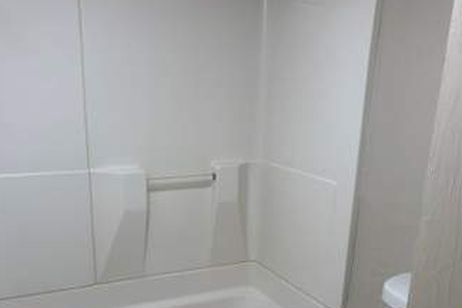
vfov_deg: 32.6
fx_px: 513
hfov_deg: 48.3
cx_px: 200
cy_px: 242
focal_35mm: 40
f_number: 1.6
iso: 100
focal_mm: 5.96
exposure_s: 1/120
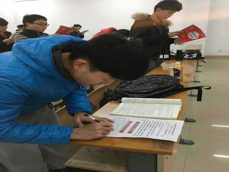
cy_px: 86
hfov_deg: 61.7
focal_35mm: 29
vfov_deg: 48.2
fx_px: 192
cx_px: 114
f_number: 2.2
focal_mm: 4.15
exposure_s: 1/33
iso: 125
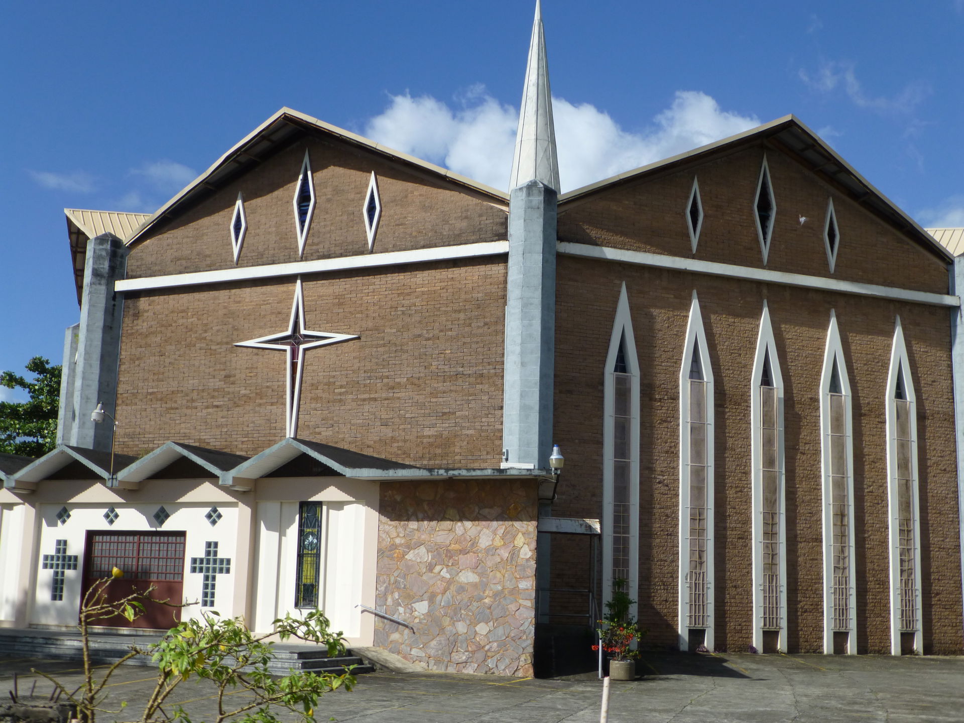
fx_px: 1225
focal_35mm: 44
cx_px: 482
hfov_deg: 42.9
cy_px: 362
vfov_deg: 32.9
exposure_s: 1/1000
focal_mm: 7.9
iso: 100
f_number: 4.1
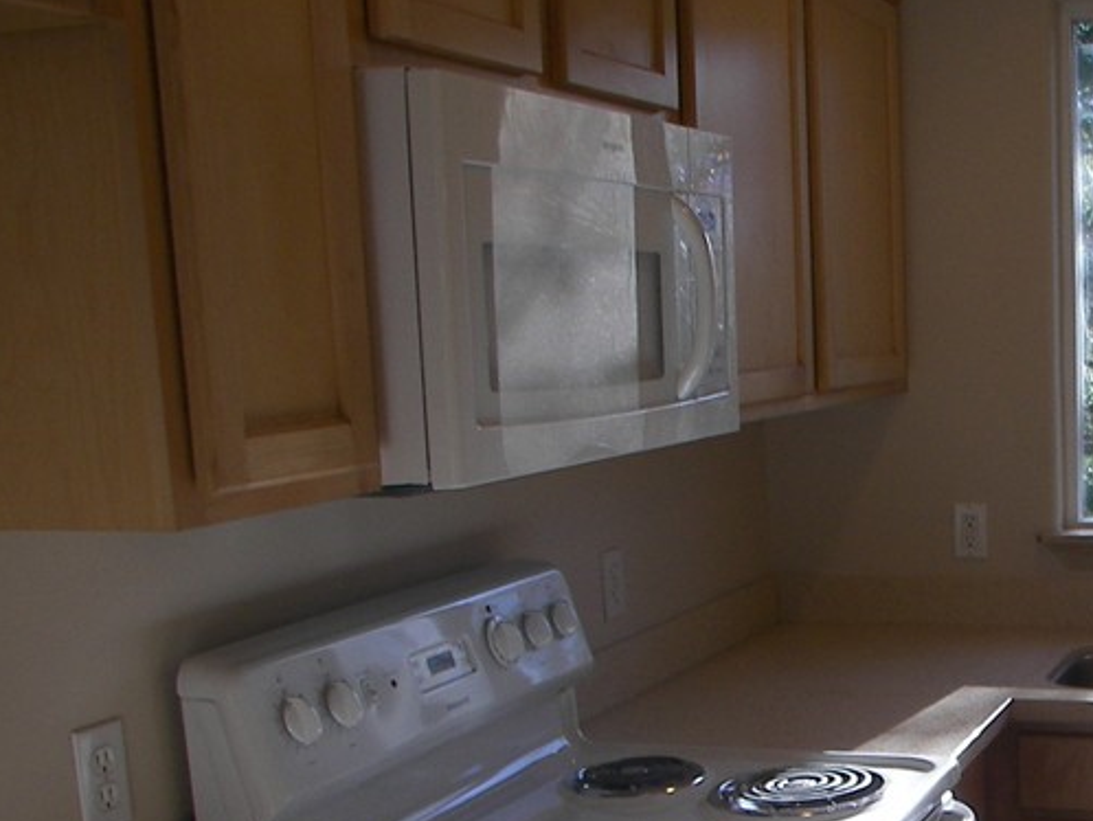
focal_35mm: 74
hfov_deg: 25.6
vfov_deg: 19.8
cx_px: 964
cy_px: 606
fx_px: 2338
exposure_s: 1/125
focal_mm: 6
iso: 50
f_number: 2.8
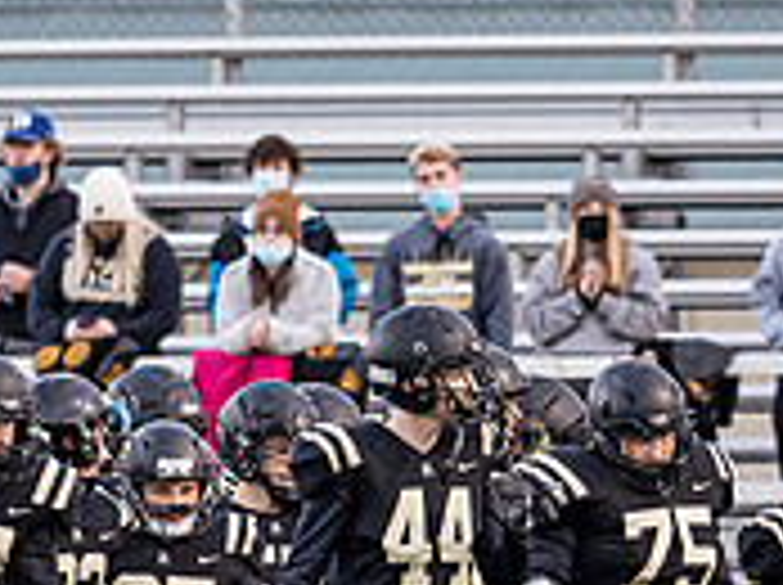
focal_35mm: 1001
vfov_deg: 1.5
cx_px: 266
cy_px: 605
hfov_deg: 2.0
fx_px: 22611
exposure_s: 1/640
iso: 1600
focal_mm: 150
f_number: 2.8
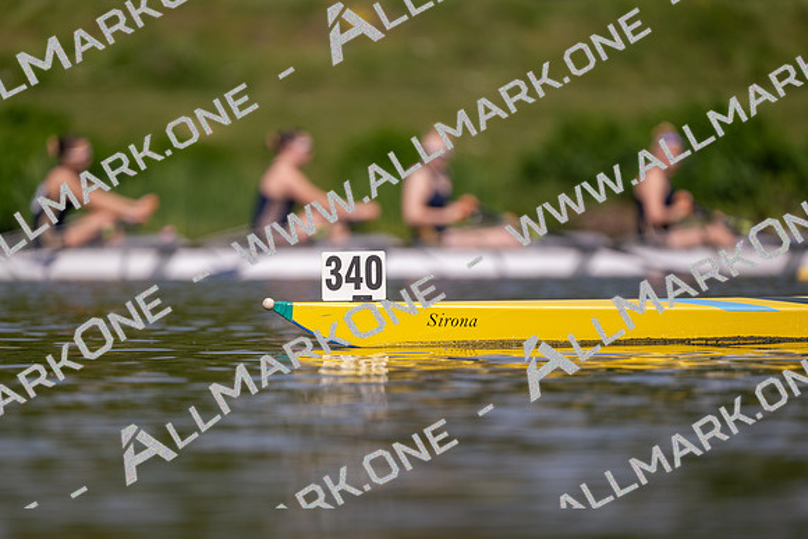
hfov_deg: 3.4
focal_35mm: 600
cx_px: 404
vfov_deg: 2.3
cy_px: 270
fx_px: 13469
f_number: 4
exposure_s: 1/2500
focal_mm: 600
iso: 180
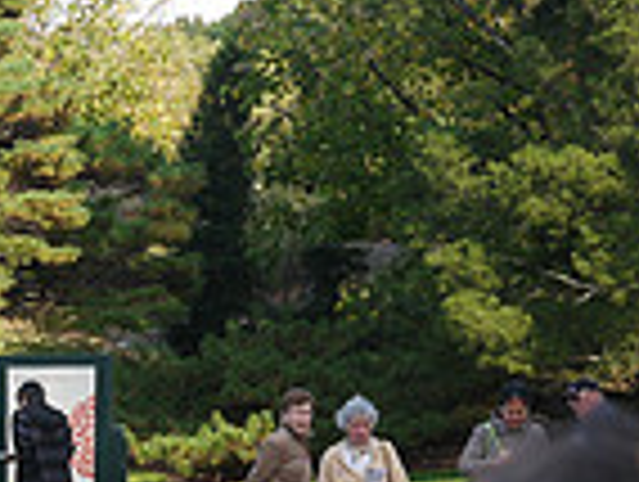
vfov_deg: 9.0
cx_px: -256
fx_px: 3014
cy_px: 579
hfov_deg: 11.7
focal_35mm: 163
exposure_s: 1/250
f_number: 5
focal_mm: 20
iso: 125
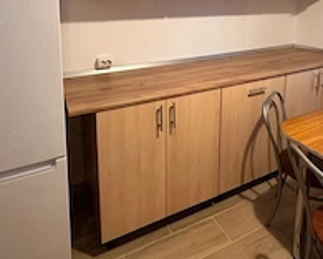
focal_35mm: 28
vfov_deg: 47.3
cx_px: 171
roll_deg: -0.8
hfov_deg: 62.2
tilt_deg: -7.6
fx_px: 268
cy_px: 35
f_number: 2.2
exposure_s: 1/50
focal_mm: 2.22
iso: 500
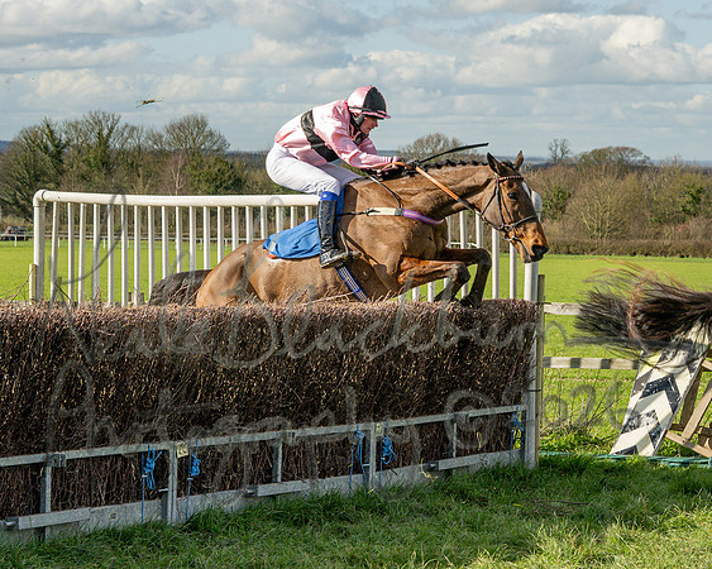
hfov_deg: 15.7
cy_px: 355
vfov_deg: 12.6
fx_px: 2576
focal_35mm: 122
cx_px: 388
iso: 200
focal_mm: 43
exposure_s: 1/1600
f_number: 4
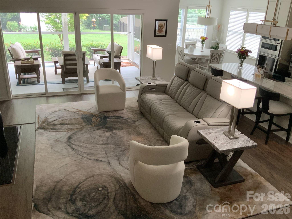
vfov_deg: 48.2
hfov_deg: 61.7
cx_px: 146
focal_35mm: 29
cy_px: 110
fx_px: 245
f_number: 1.8
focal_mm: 3
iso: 160
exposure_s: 1/60
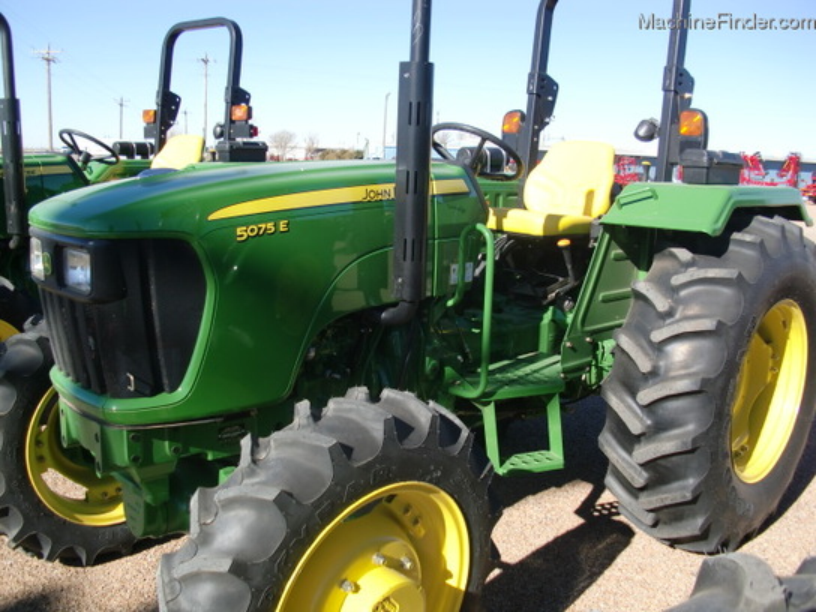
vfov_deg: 39.7
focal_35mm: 36
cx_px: 408
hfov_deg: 51.4
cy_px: 306
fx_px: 849
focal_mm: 6.3
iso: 64
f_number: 2.8
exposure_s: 1/640
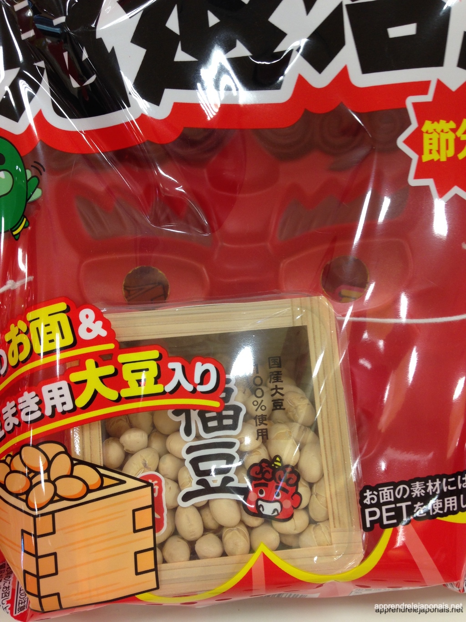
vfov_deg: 55.3
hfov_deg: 43.0
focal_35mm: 33
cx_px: 233
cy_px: 311
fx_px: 592
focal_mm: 4.12
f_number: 2.4
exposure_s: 1/30
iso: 50
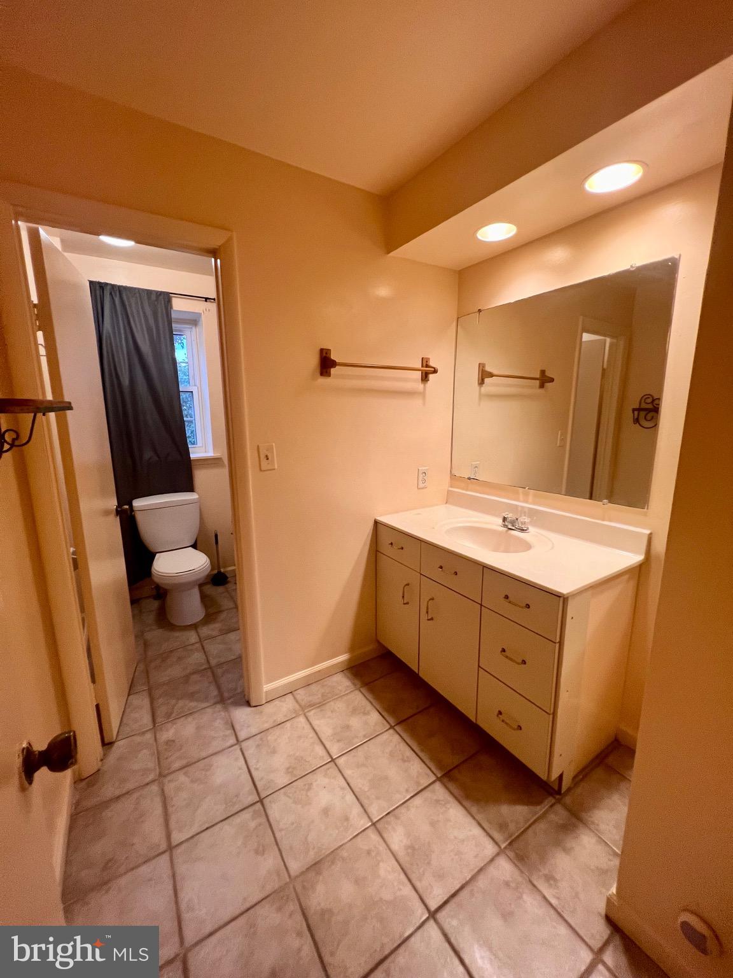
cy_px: 489
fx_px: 367
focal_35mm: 13
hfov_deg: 89.9
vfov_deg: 106.2
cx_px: 366
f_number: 1.8
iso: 200
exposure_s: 1/120
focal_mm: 1.57
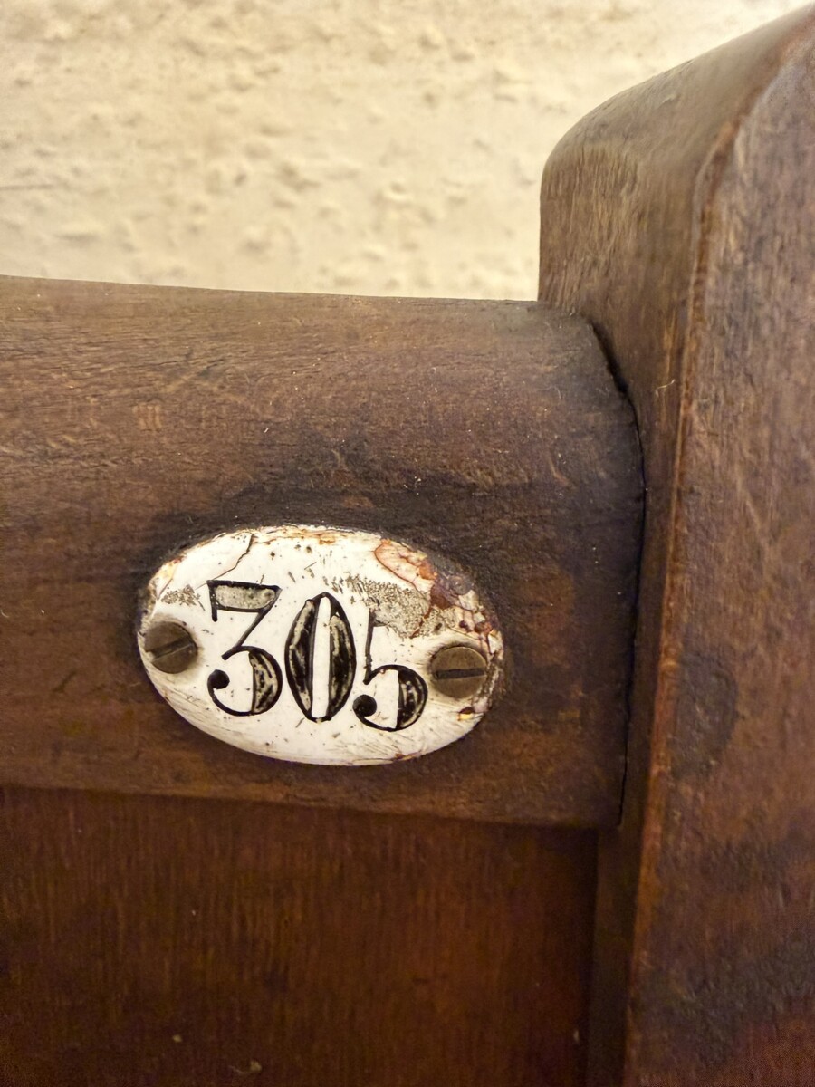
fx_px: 753
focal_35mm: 24
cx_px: 408
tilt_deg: -27.0
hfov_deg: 56.8
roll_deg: -1.1
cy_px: 544
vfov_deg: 71.6
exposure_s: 1/50
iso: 640
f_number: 2.2
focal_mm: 2.22
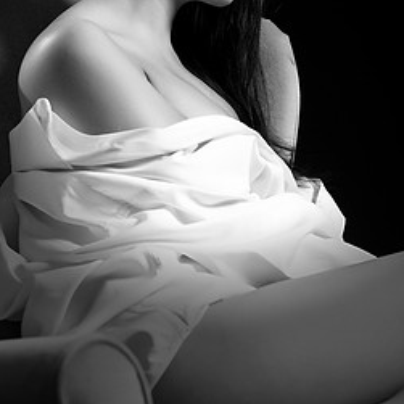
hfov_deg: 10.9
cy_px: 87
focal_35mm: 160
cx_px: 212
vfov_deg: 10.9
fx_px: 2113
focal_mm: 105
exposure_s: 1/125
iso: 100
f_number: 5.6
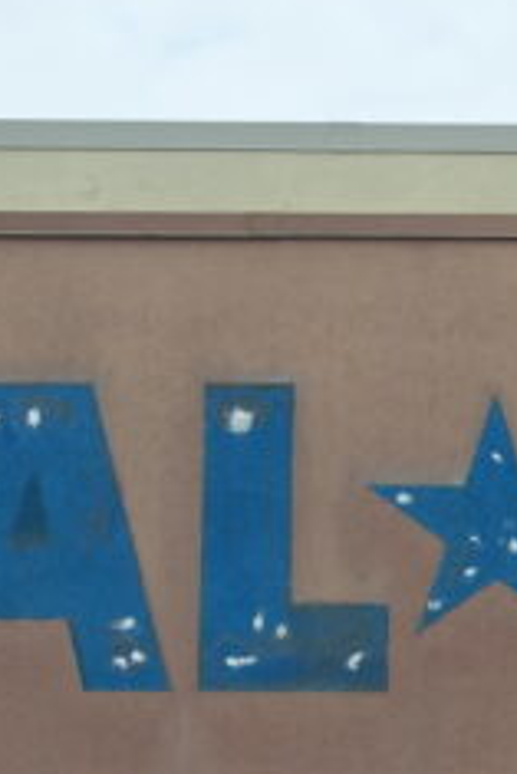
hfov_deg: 8.5
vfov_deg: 12.7
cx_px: 665
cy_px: 665
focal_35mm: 160
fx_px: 3441
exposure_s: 1/400
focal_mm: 32
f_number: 6.3
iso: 200
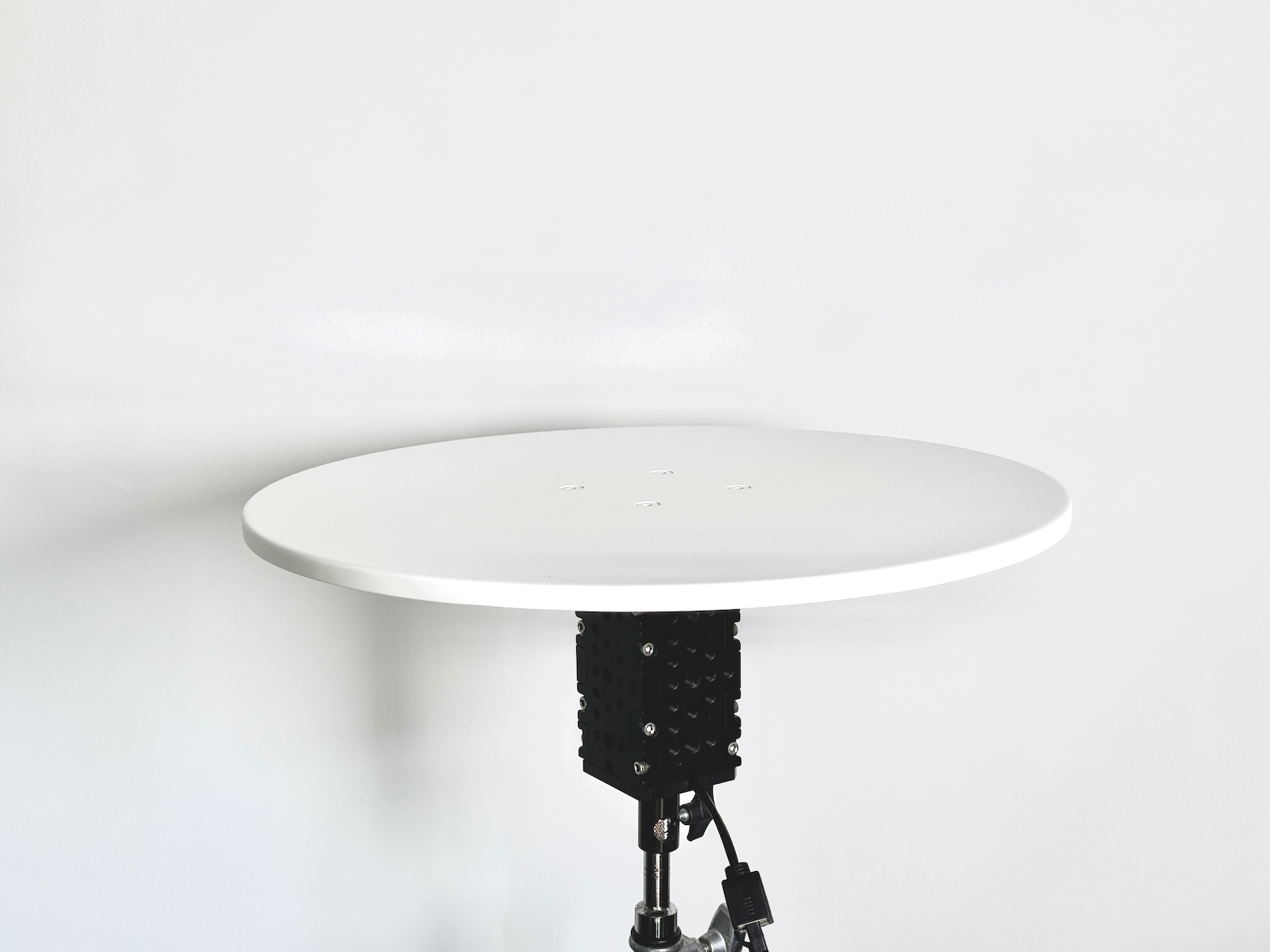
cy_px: 476
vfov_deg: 30.3
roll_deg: -0.8
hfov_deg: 39.7
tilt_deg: -11.0
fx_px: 1761
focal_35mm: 48
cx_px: 635
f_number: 1.78
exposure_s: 1/499
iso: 64
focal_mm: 6.76
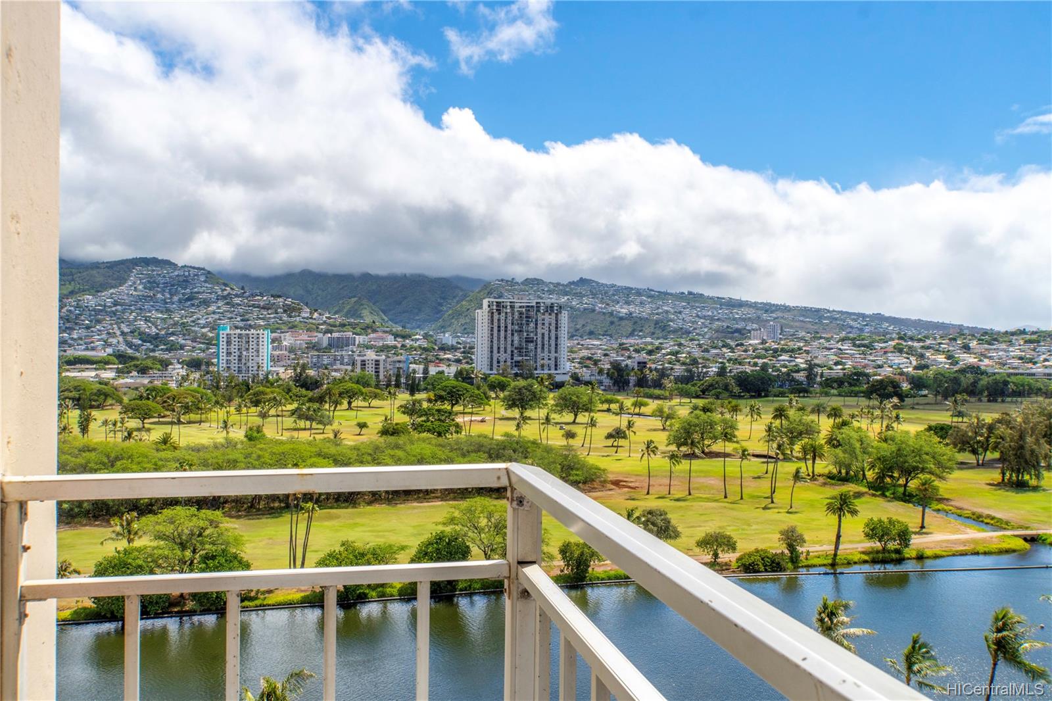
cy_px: 350
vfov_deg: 40.0
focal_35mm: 33
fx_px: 964
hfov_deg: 57.2
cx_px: 526
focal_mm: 22
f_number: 14
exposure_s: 1/320
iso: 200
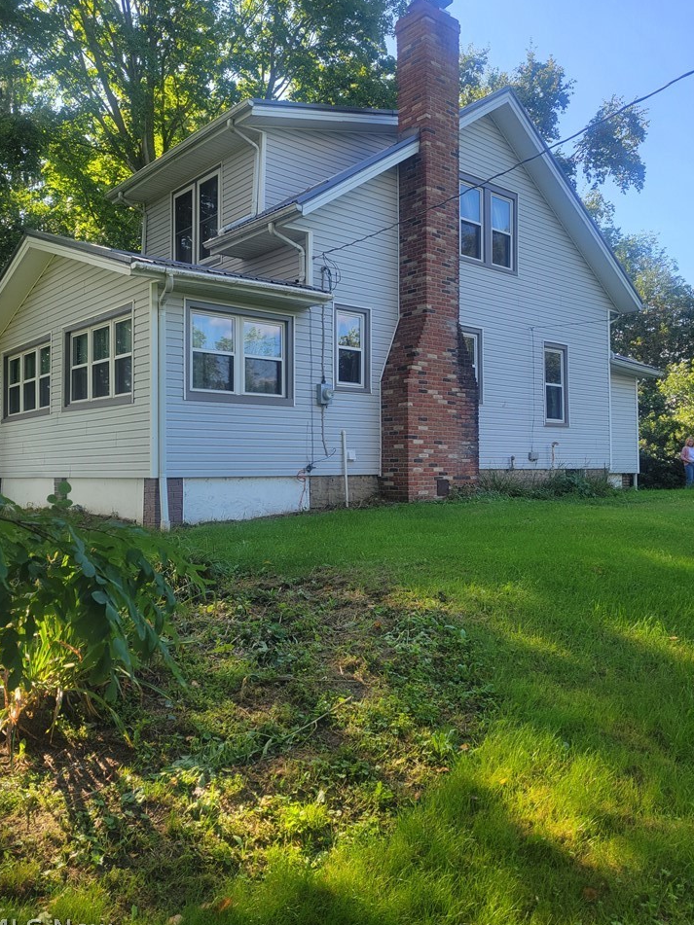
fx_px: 749
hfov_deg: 49.7
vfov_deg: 63.4
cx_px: 352
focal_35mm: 28
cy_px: 454
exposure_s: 1/432
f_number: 1.8
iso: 40
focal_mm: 5.4
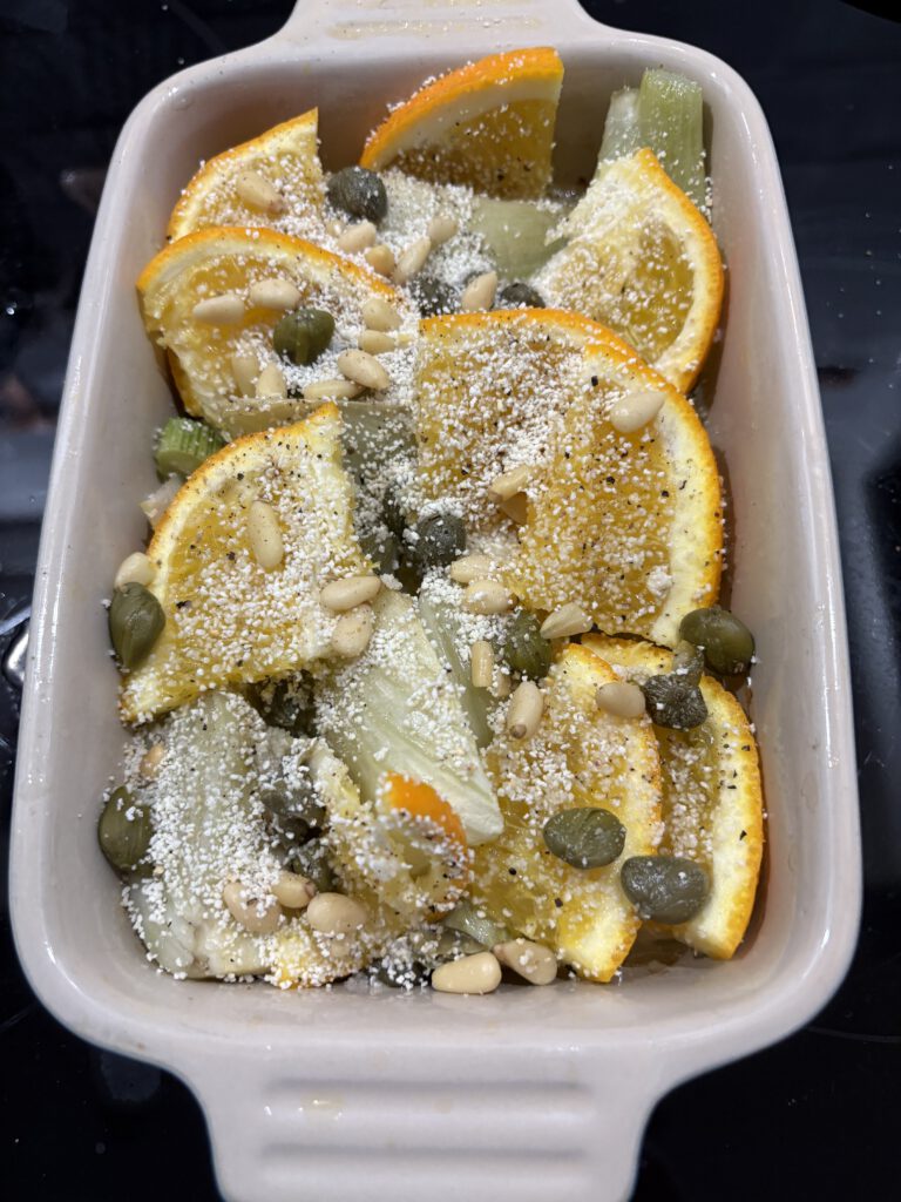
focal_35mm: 26
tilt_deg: -70.6
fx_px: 902
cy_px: 601
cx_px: 450
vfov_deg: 67.3
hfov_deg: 53.1
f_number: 1.6
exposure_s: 1/60
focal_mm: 5.96
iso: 200
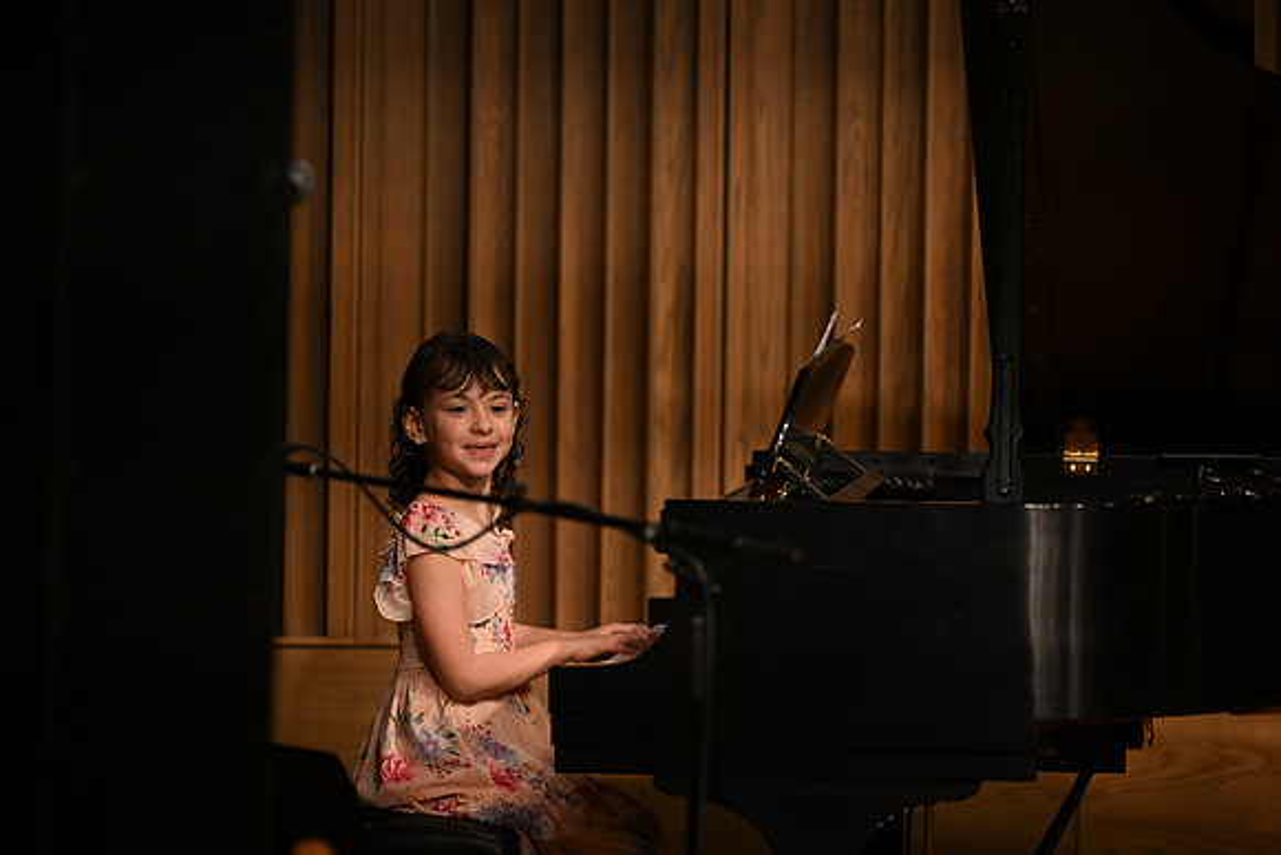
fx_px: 7118
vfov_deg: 6.9
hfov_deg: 10.3
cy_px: 428
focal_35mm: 200
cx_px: 640
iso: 1600
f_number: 2.8
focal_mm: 200
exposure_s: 1/400
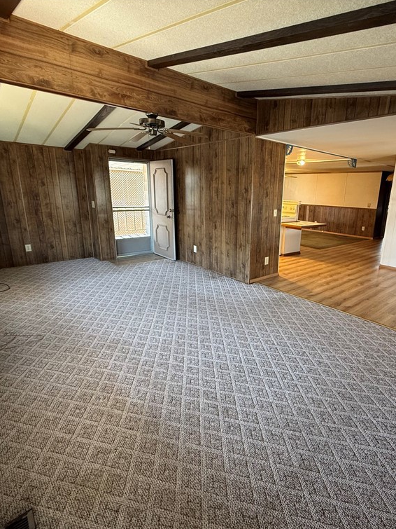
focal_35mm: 19
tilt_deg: -15.0
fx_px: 290
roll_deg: -2.1
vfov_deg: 84.7
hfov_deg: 67.7
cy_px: 267
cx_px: 246
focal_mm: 2.22
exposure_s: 1/60
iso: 250
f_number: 2.2
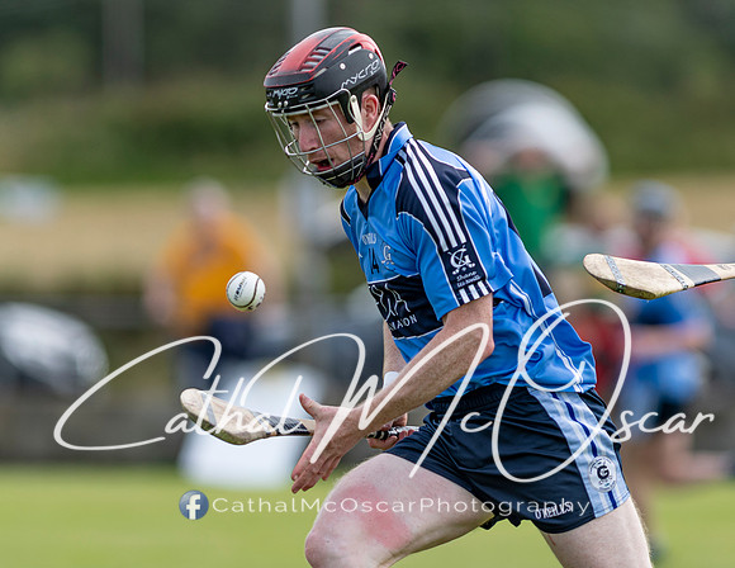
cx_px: 458
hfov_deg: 3.3
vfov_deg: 2.5
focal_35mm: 596
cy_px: 238
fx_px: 12798
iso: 110
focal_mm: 300
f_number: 2.8
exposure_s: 1/1600
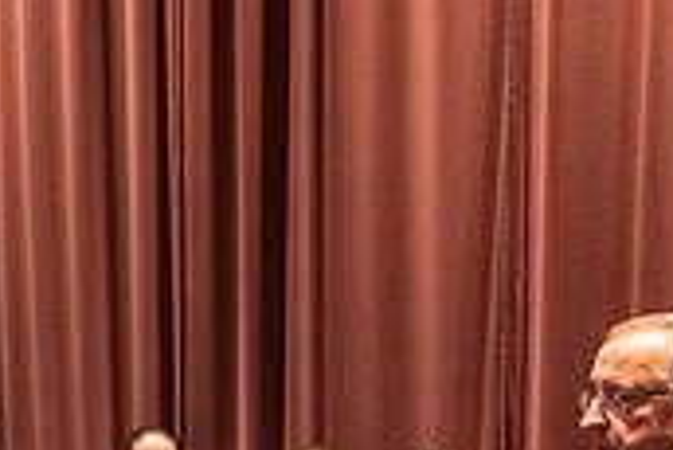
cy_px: 714
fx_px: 1890
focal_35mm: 101
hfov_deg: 18.7
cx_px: -203
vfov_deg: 12.7
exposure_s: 1/500
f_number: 4
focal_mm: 30
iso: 1600
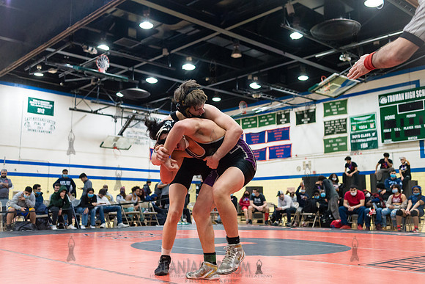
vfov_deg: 35.8
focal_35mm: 37
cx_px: 212
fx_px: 439
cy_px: 142
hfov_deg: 51.7
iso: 4000
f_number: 3.5
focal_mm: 35
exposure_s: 1/400
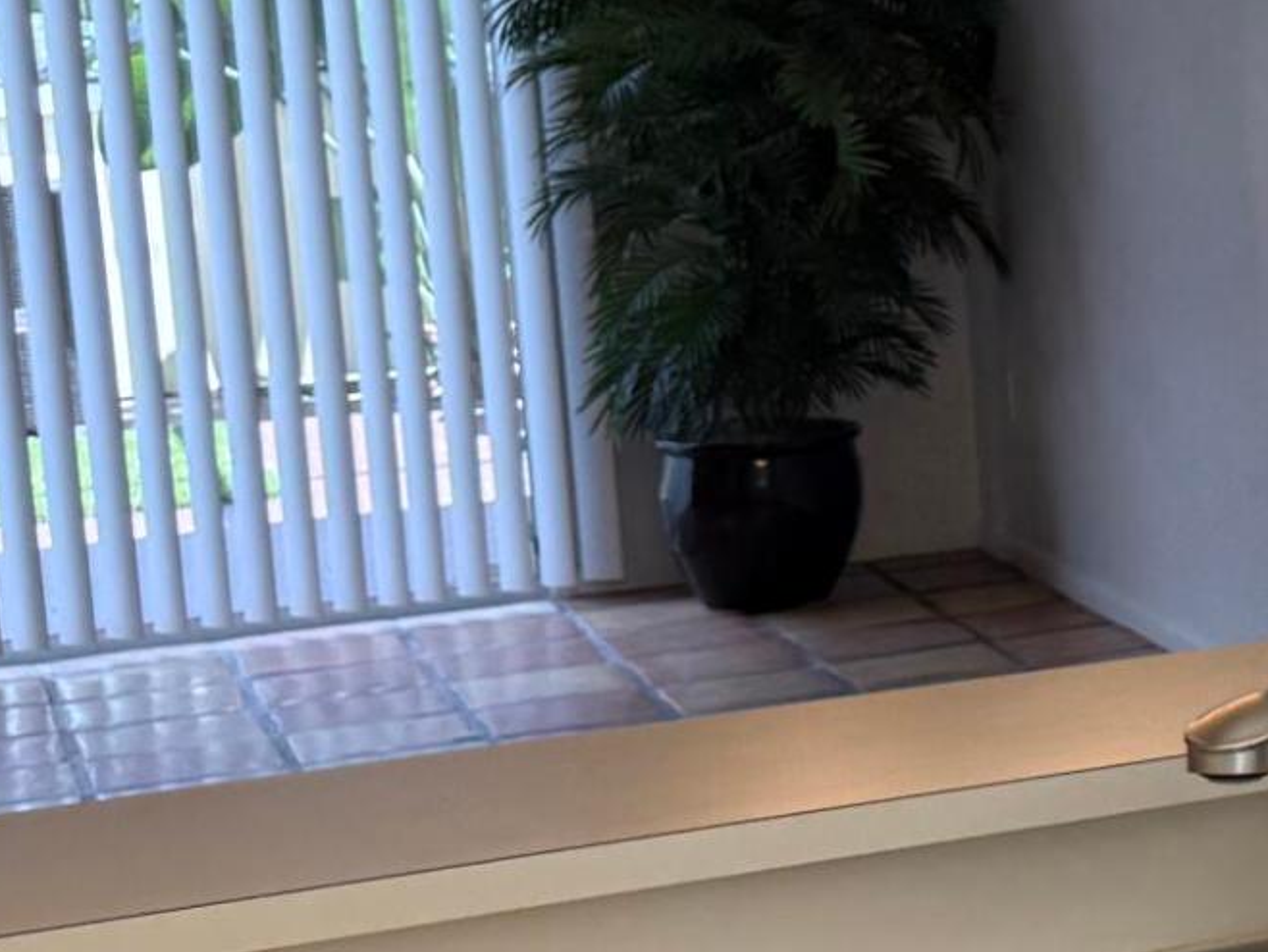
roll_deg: +0.5
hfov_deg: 15.2
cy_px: 351
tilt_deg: -7.4
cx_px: 2503
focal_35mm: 105
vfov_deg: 14.1
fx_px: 3848
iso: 64
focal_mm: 6.76
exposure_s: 1/138
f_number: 1.78
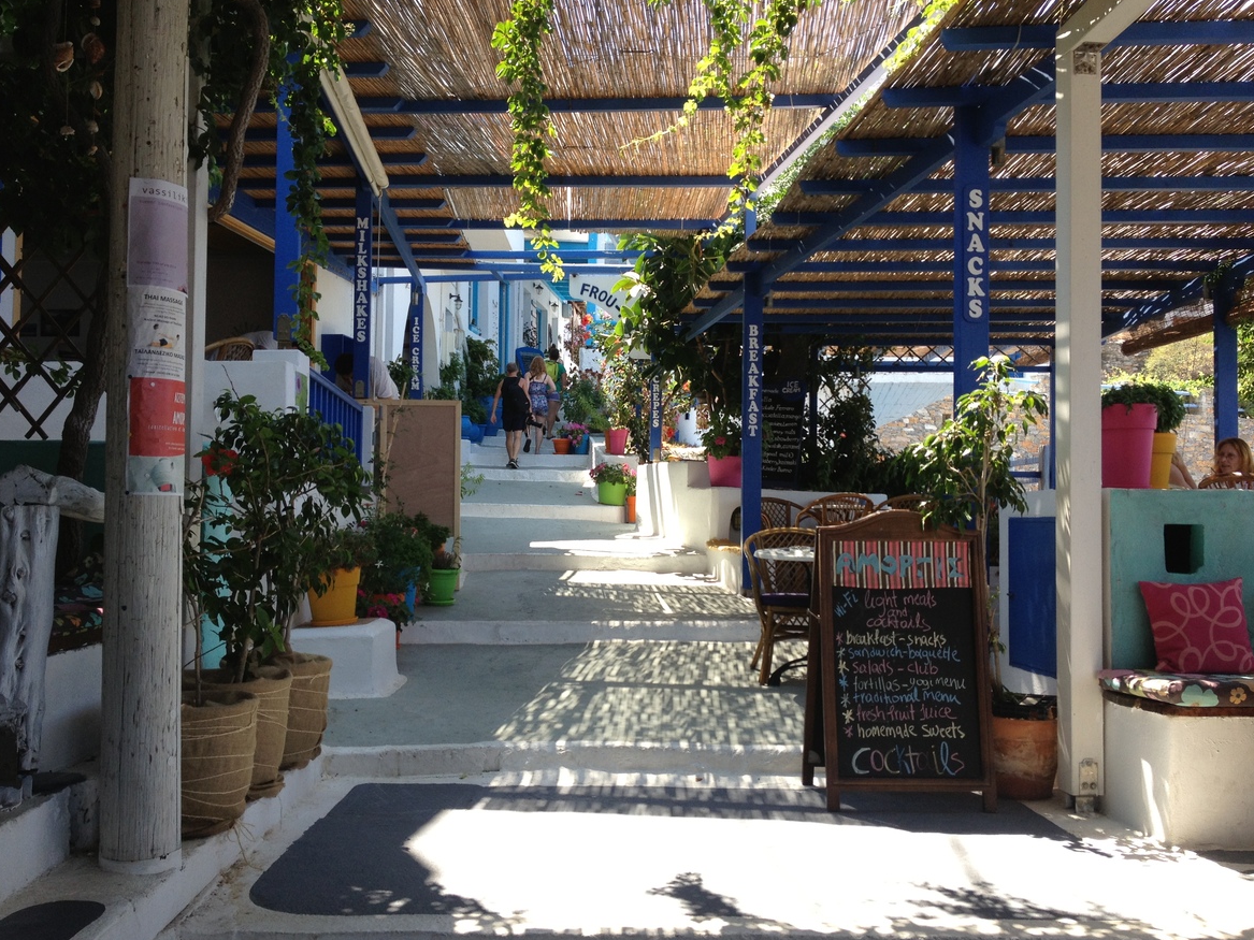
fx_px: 1304
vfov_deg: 39.7
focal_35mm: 36
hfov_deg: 51.4
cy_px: 472
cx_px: 634
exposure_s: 1/317
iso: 50
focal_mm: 4.28
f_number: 2.4
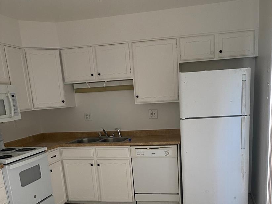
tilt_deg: -14.9
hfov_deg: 48.9
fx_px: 299
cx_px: 149
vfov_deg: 35.7
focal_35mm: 38
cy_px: 179
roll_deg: +2.6
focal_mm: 4.25
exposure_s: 1/60
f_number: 1.8
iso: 160
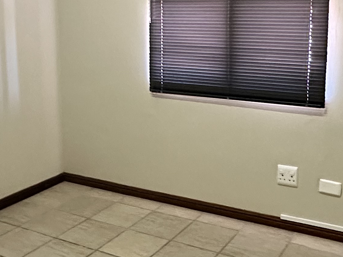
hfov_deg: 38.2
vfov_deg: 28.7
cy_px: 69
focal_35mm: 50
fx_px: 495
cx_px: 178
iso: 800
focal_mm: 2.22
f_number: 2.2
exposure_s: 1/50
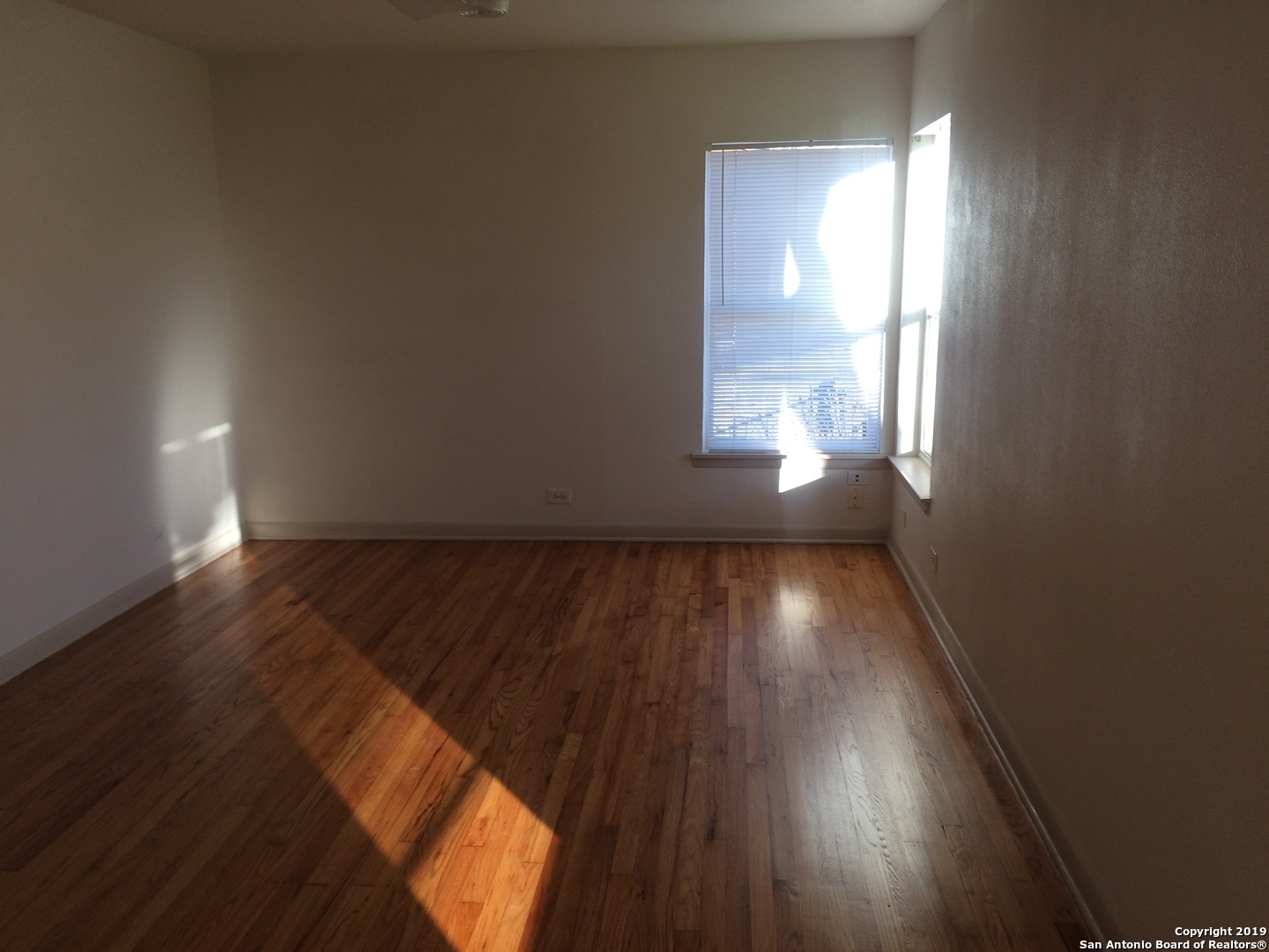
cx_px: 634
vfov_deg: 48.2
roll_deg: +1.2
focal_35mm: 29
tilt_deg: -9.9
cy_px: 476
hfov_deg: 61.7
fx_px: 1063
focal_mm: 4.15
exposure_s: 1/120
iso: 40
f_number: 2.2
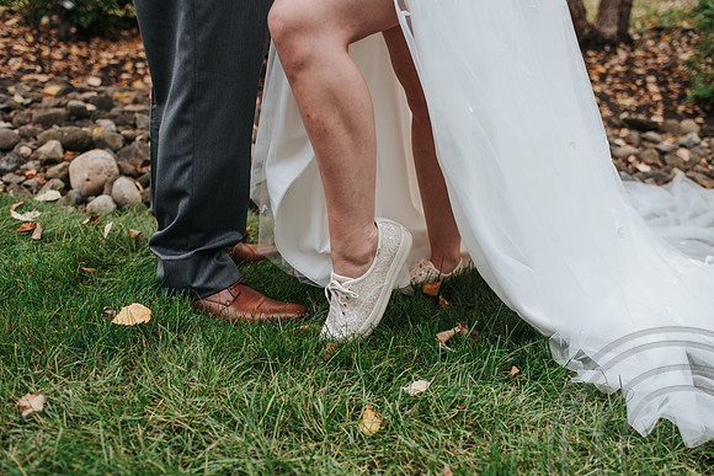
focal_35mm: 39
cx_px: 357
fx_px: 779
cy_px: 267
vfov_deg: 34.0
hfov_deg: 49.2
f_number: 2.8
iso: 100
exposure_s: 1/640
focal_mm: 35
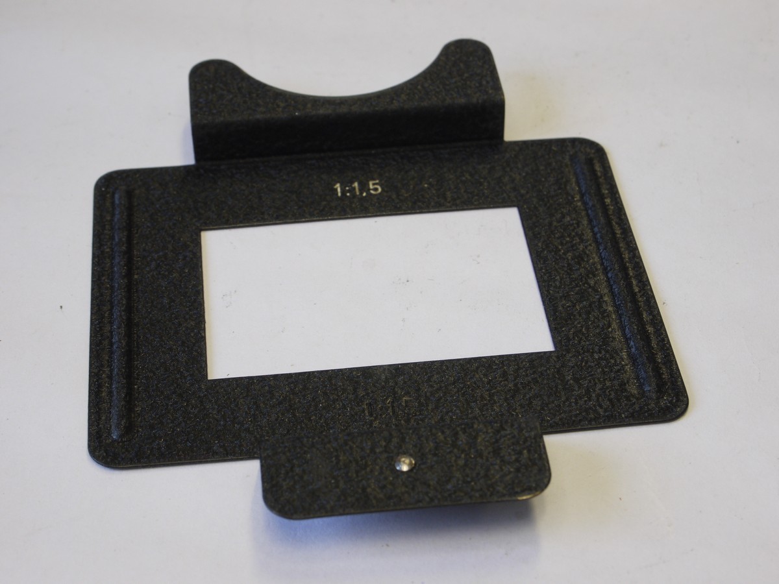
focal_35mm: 78
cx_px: 390
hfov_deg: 25.0
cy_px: 292
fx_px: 1755
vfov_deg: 18.9
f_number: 11
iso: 400
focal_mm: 39
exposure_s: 1/20
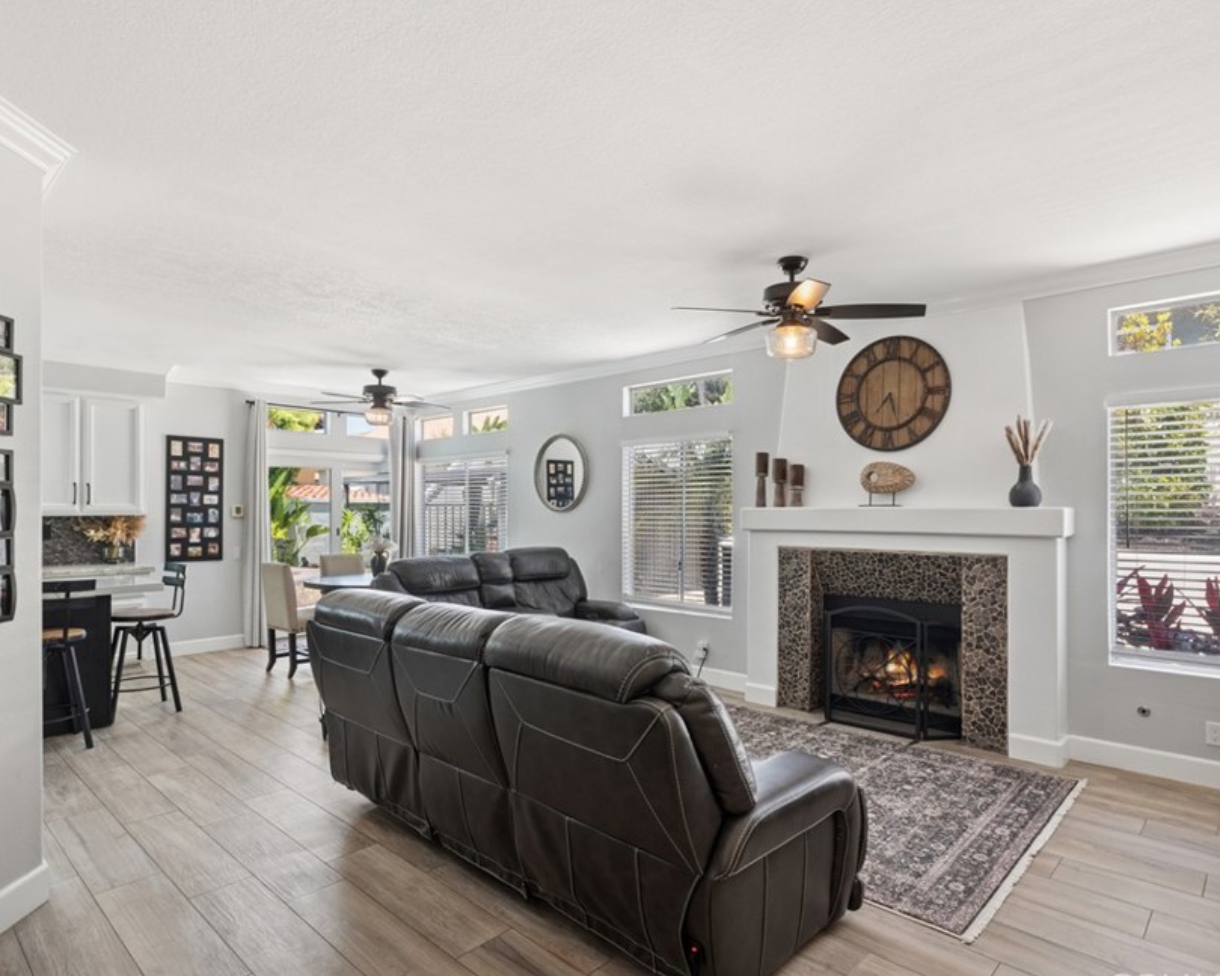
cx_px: 627
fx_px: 686
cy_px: 496
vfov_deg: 70.8
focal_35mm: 19
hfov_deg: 83.3
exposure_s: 1/13
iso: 100
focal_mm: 16
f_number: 9
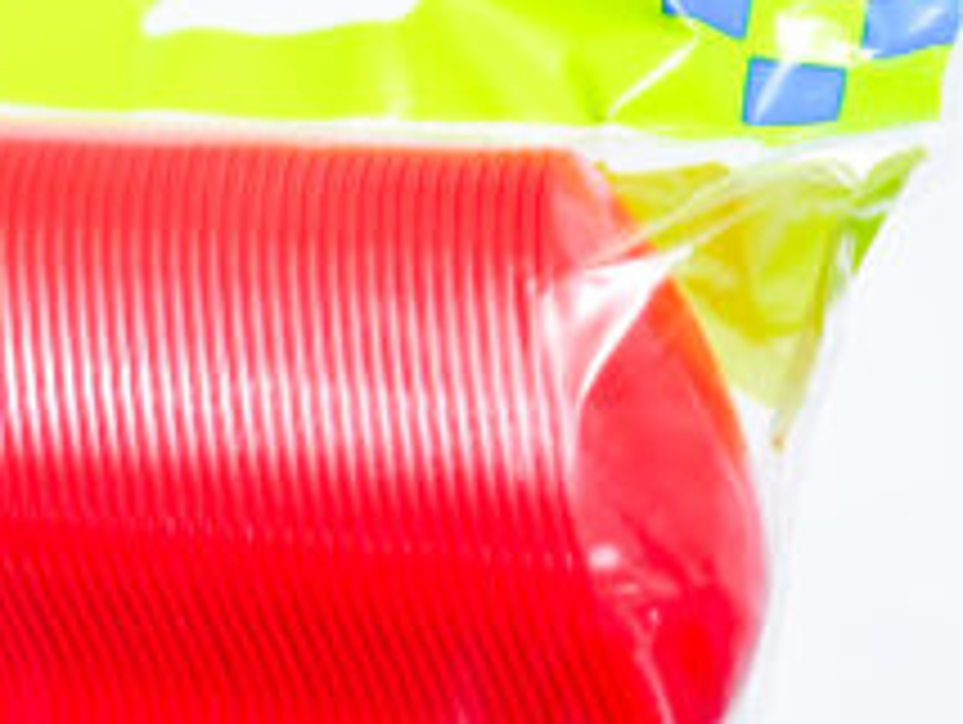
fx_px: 3760
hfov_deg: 14.4
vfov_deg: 11.0
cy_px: 407
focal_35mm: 135
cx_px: 76
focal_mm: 70
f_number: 9
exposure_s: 1/200
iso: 3200
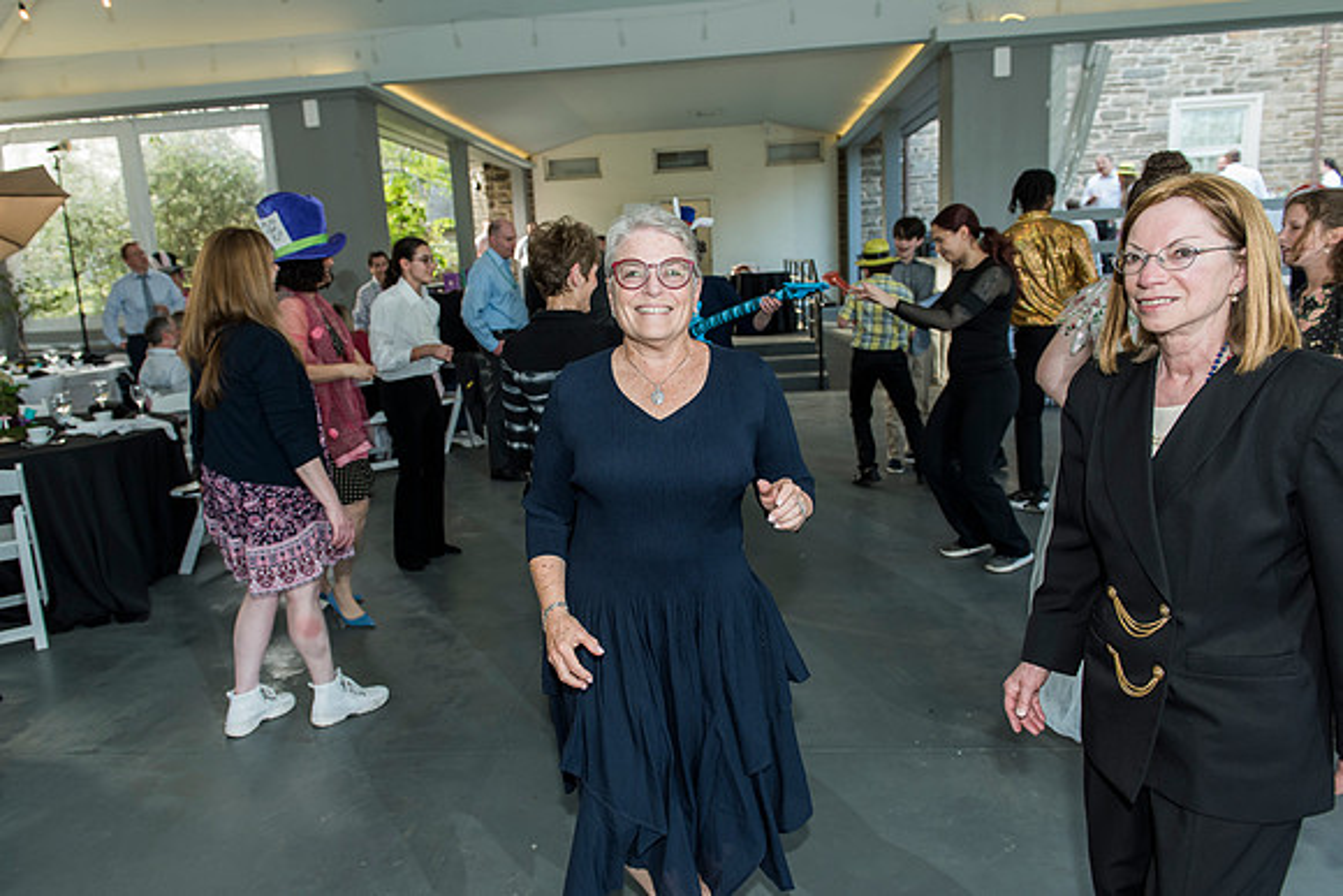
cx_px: 650
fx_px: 946
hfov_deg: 70.7
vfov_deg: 50.7
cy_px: 447
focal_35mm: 25
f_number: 4
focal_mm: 24
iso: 640
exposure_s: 1/160
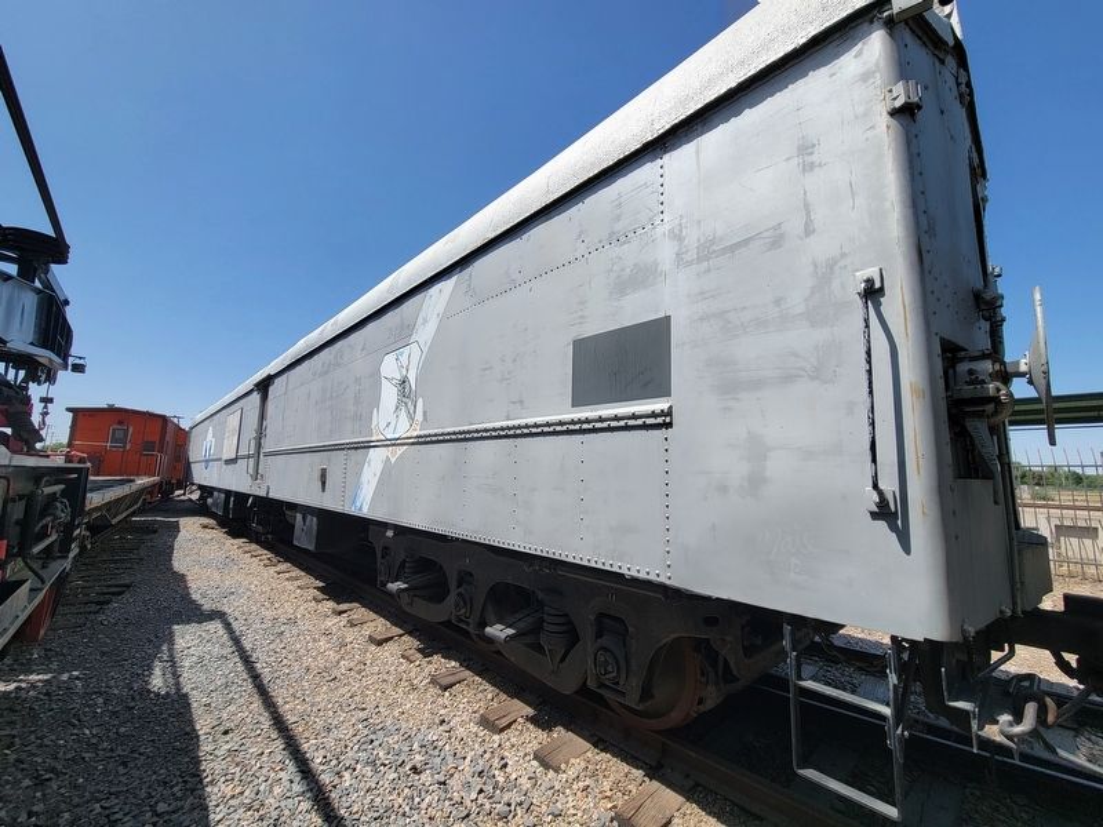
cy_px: 414
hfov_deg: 106.2
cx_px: 552
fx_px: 414
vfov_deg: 89.9
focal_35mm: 13
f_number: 2.2
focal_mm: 2.2
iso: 50
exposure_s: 1/1728
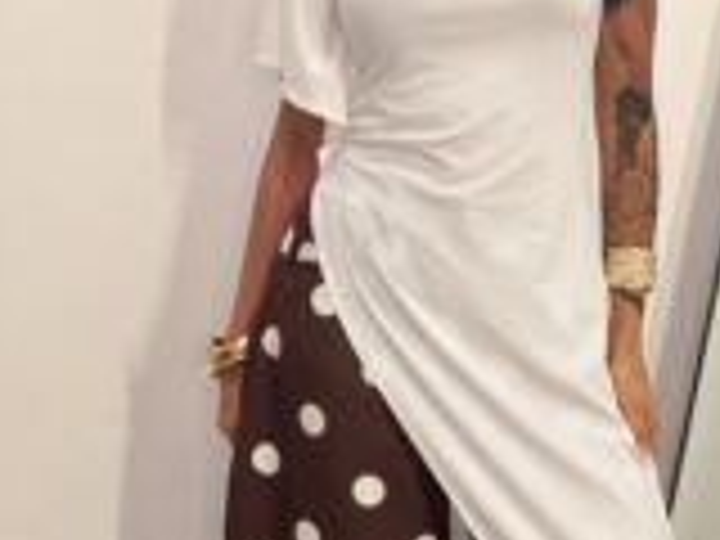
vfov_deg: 19.6
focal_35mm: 75
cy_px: 320
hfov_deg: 25.7
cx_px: 522
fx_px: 1560
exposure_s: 1/80
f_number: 1.9
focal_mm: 2.71
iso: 50
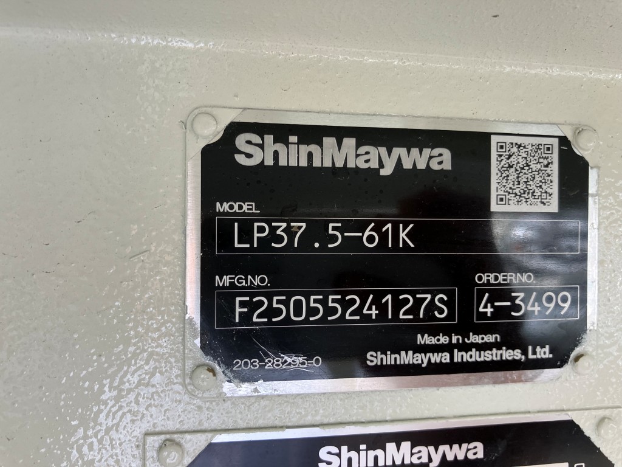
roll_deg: +1.9
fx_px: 503
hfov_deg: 63.4
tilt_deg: +0.2
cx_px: 311
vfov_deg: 49.7
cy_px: 234
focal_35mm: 28
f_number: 1.8
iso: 40
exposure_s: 1/121
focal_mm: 3.99
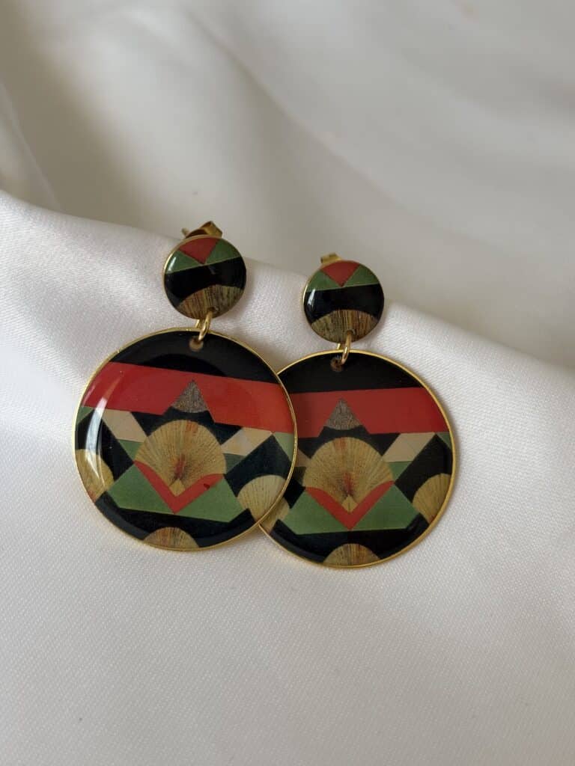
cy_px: 383
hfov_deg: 28.0
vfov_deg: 36.8
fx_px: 1152
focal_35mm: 52
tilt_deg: -46.6
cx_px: 288
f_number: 1.6
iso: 32
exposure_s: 1/303
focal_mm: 5.96
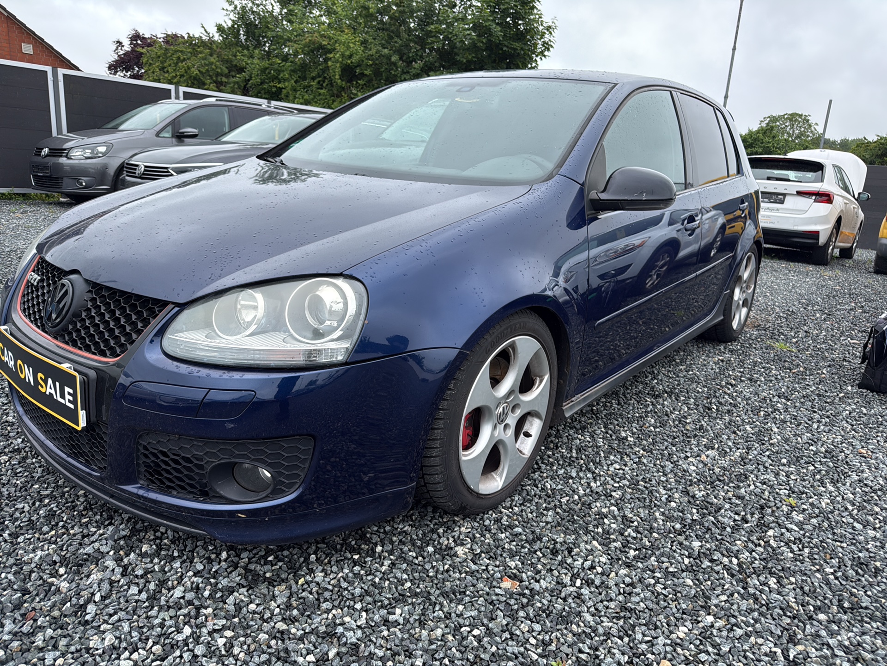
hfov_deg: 71.6
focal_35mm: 24
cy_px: 333
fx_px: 615
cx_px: 444
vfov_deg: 56.8
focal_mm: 6.76
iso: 80
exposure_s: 1/887
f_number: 1.78
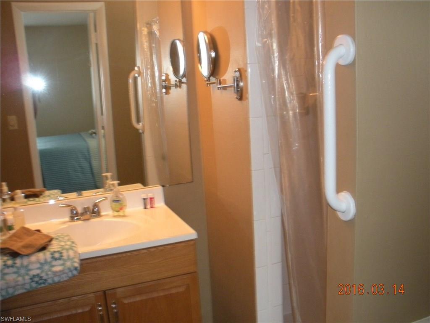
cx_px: 215
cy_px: 162
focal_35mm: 35
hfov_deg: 52.6
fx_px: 435
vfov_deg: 40.7
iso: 400
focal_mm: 6.3
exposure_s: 1/30
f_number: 3.5
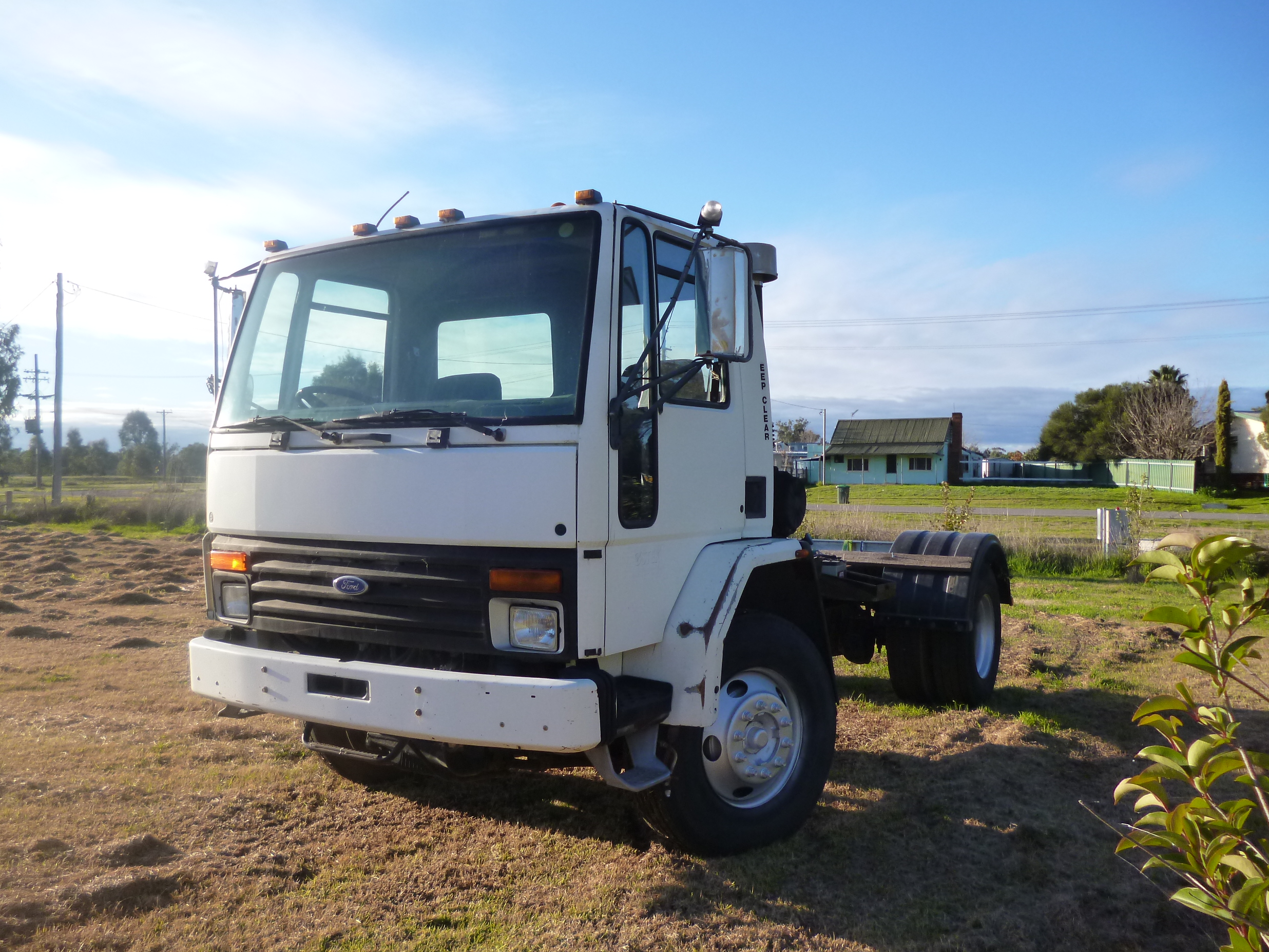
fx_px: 1063
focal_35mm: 29
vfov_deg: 48.2
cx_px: 644
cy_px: 484
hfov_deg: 61.7
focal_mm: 5
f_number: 3.1
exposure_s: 1/500
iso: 160
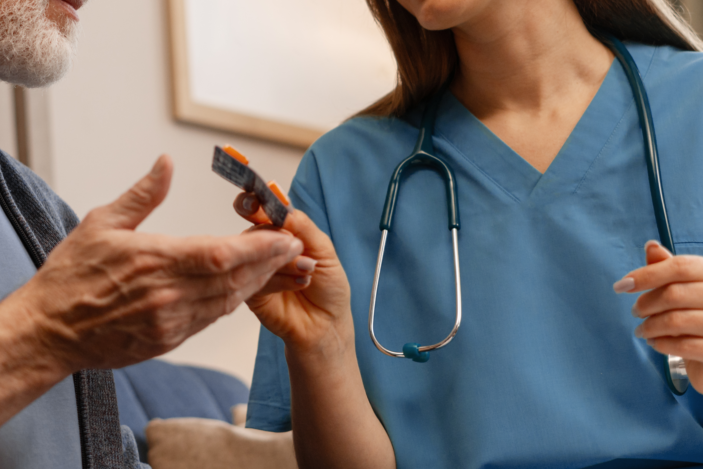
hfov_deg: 20.2
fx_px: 1972
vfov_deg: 13.5
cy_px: 114
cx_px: 260
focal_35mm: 101
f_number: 2.2
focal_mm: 50
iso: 400
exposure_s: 1/200
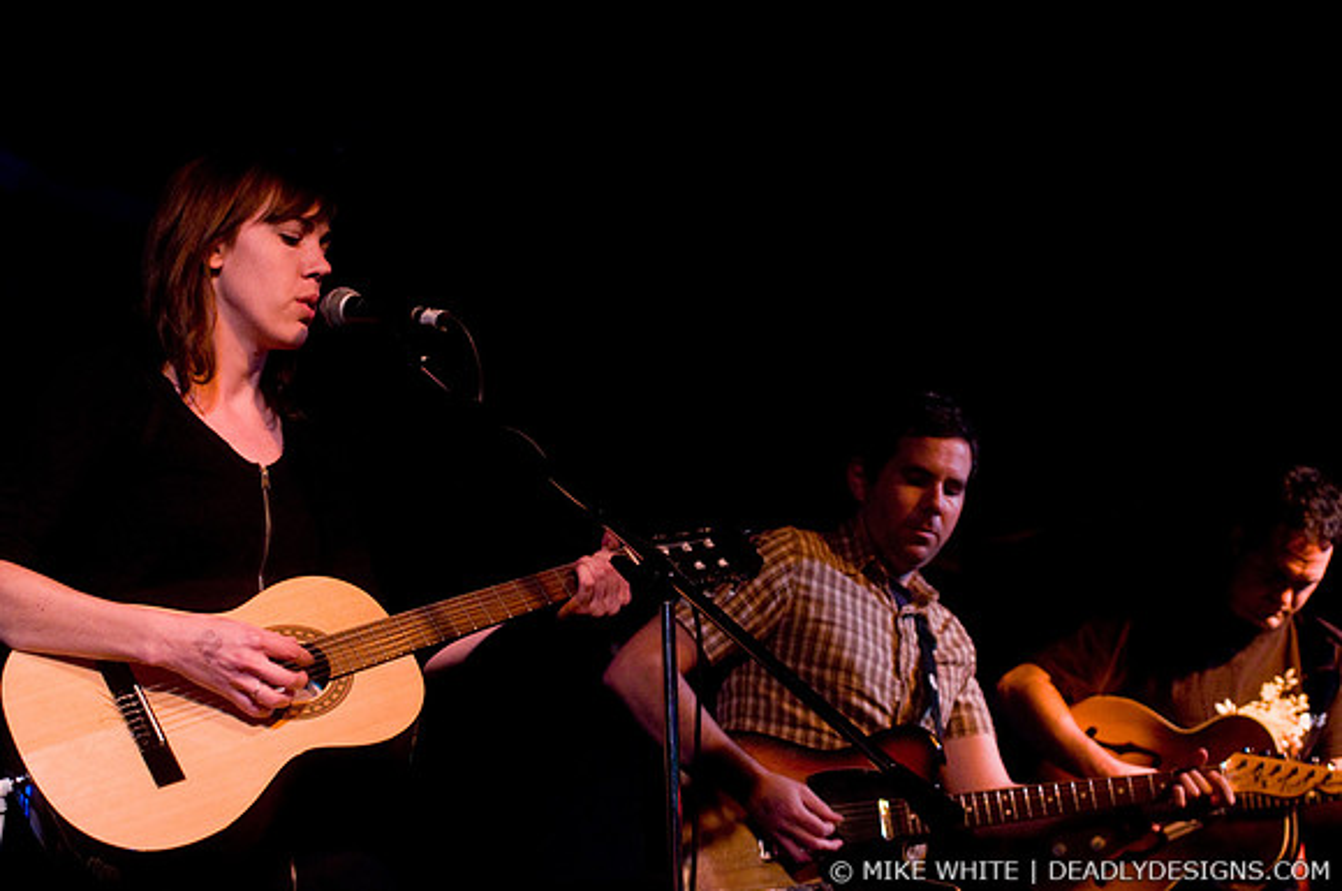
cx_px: 671
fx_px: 2457
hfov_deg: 30.6
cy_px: 446
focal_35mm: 66
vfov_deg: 20.6
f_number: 2.8
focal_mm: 44
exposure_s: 1/40
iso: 1000
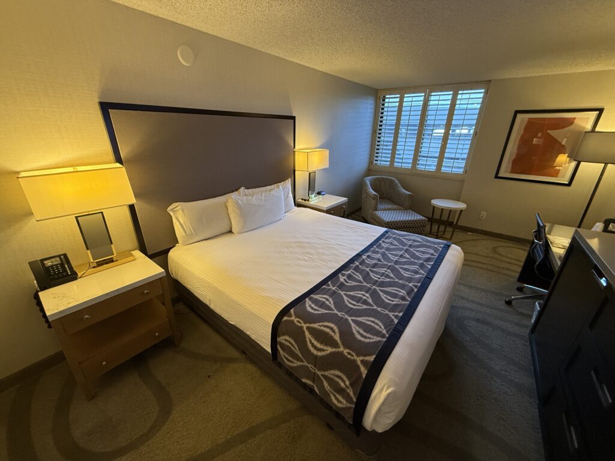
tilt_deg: -21.9
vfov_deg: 85.7
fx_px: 249
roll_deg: -1.9
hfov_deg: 102.1
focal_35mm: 14
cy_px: 230
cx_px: 308
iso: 320
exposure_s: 1/60
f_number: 2.2
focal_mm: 2.22
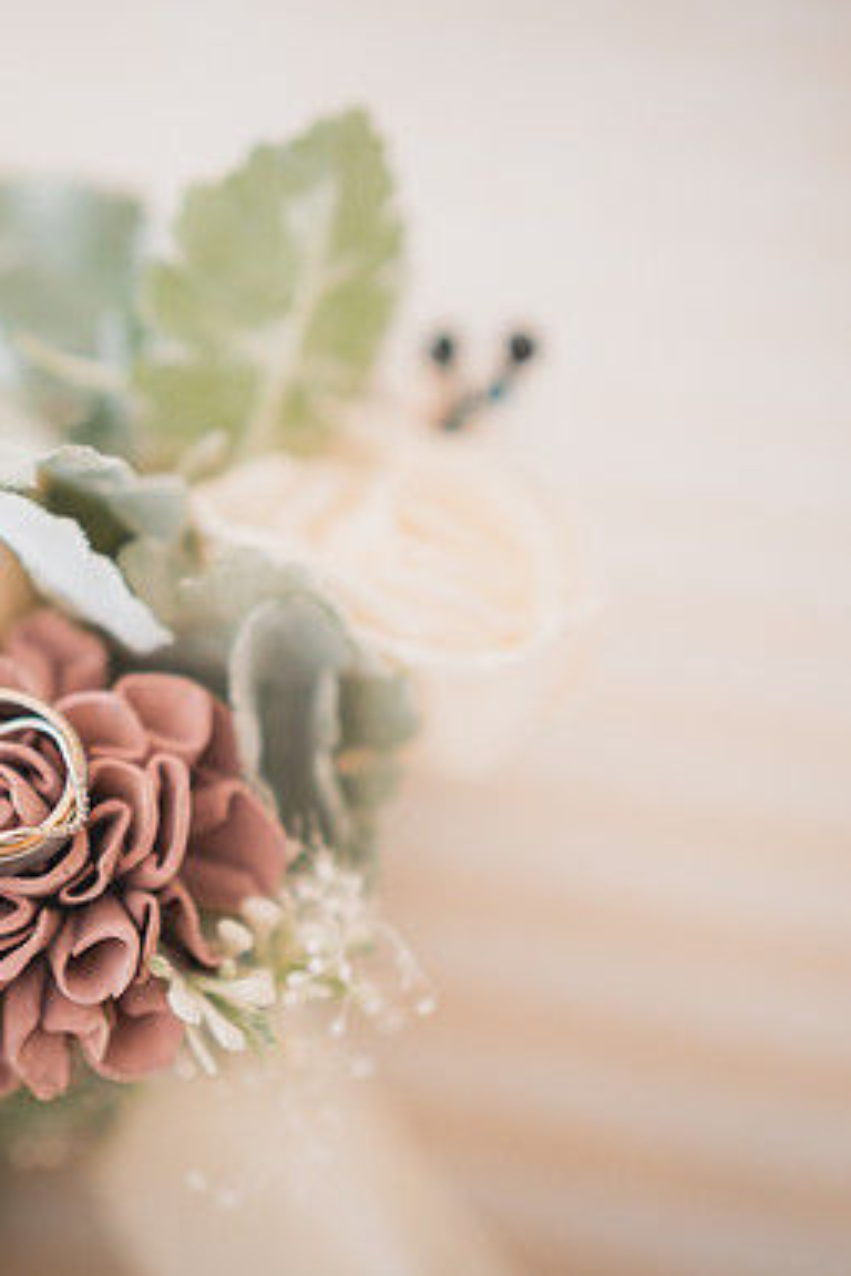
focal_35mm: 77
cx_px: 186
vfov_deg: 26.3
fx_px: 2730
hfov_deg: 17.6
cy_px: 636
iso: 400
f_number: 1.4
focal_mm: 50
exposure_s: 1/400
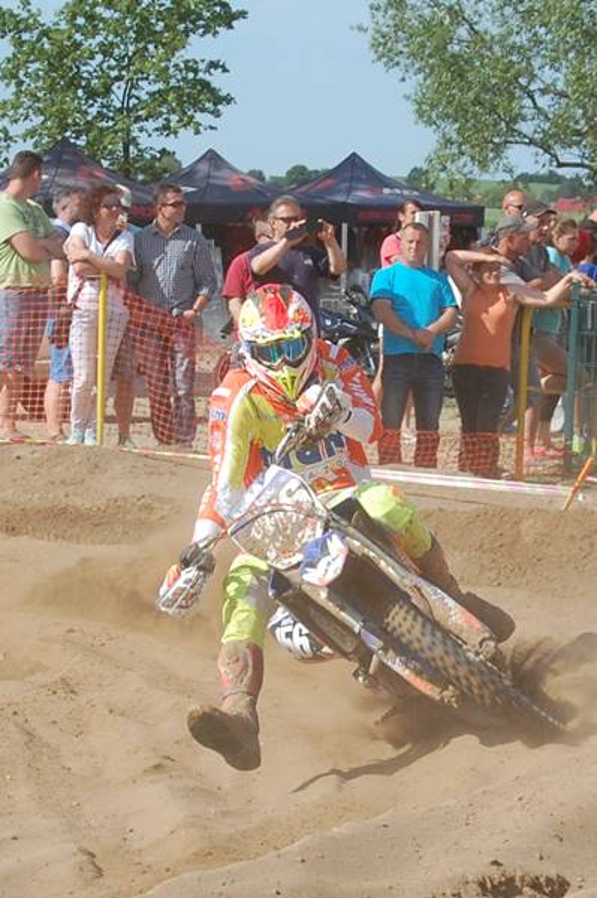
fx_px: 2056
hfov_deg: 16.5
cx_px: 298
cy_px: 449
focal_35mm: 82
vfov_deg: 24.6
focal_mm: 55
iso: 200
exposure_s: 1/400
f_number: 10
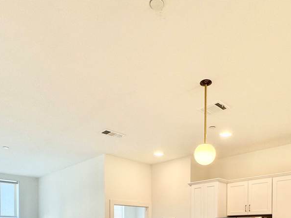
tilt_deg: -2.3
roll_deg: -0.3
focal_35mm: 30
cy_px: 232
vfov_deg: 39.5
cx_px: 169
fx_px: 252
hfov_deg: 59.6
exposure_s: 1/120
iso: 125
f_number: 2.2
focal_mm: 2.22
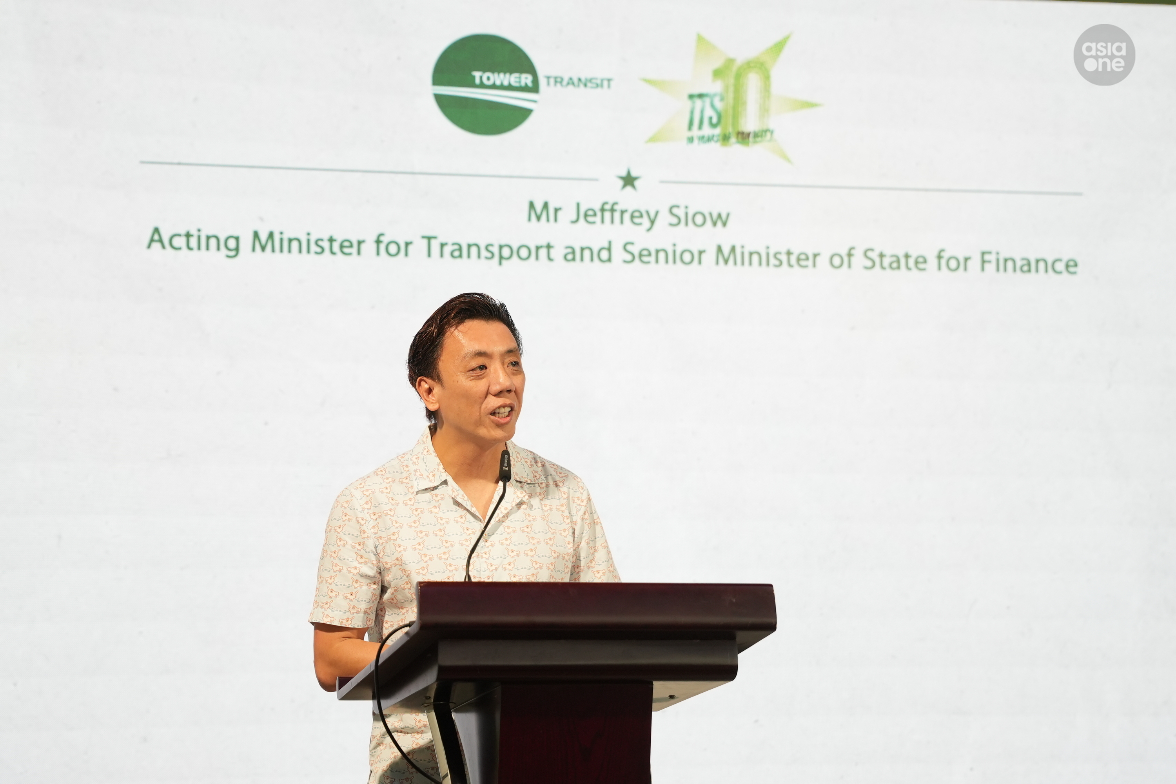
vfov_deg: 15.7
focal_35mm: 87
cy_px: 392
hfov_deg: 23.4
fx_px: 2842
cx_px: 588
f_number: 2.8
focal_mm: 58.3
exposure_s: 1/250
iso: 640
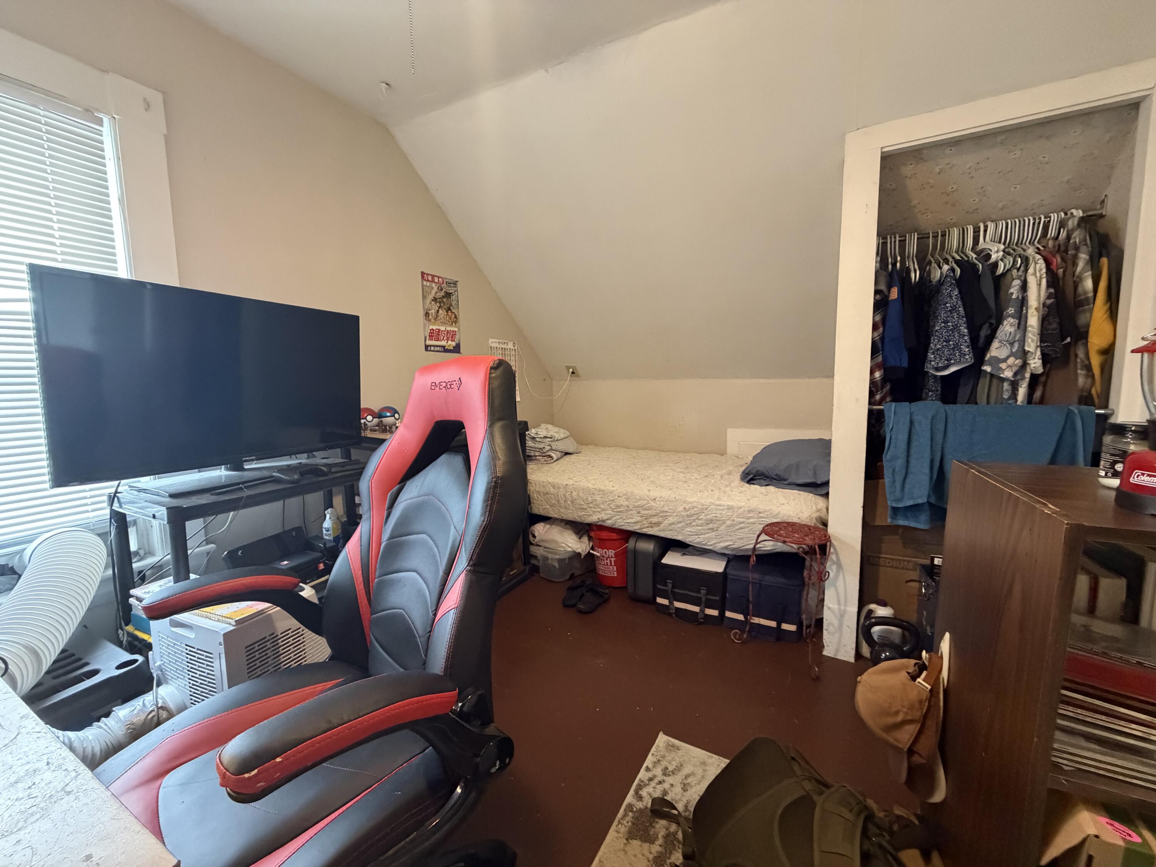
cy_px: 434
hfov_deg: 102.1
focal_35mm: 14
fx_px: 468
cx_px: 578
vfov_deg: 85.7
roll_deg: +0.4
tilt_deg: -6.0
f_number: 2.2
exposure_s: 1/60
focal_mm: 2.22
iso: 640
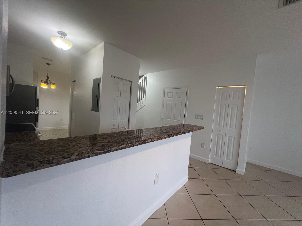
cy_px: 113
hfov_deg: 106.2
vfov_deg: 89.9
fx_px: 113
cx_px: 151
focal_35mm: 13
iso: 160
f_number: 1.8
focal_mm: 1.57
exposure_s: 1/120
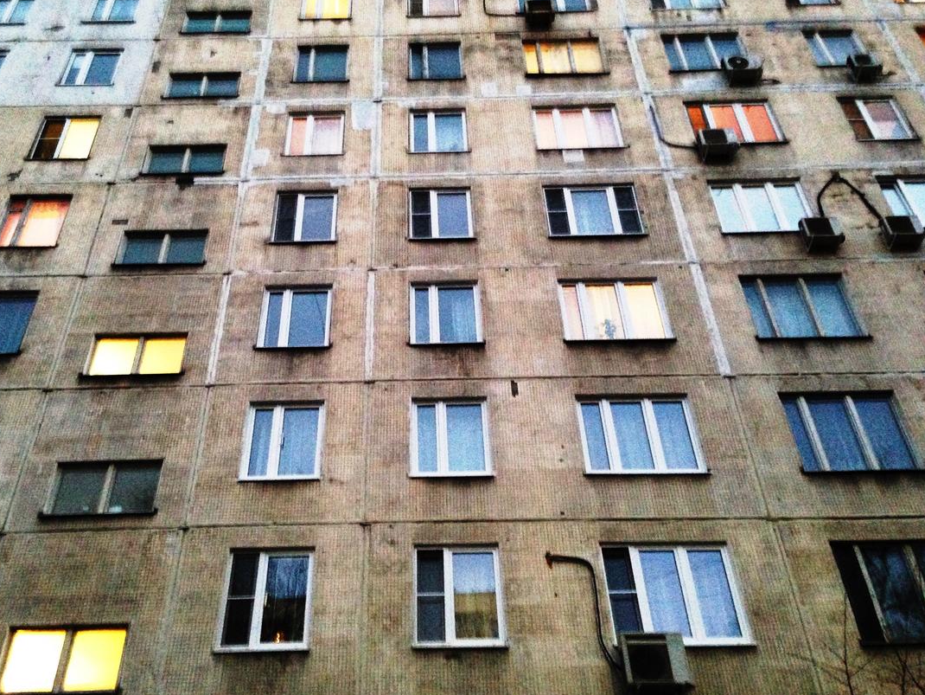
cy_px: 334
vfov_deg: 38.7
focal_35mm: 37
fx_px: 989
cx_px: 409
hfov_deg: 50.0
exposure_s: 1/15
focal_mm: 4.12
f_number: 2.4
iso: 400
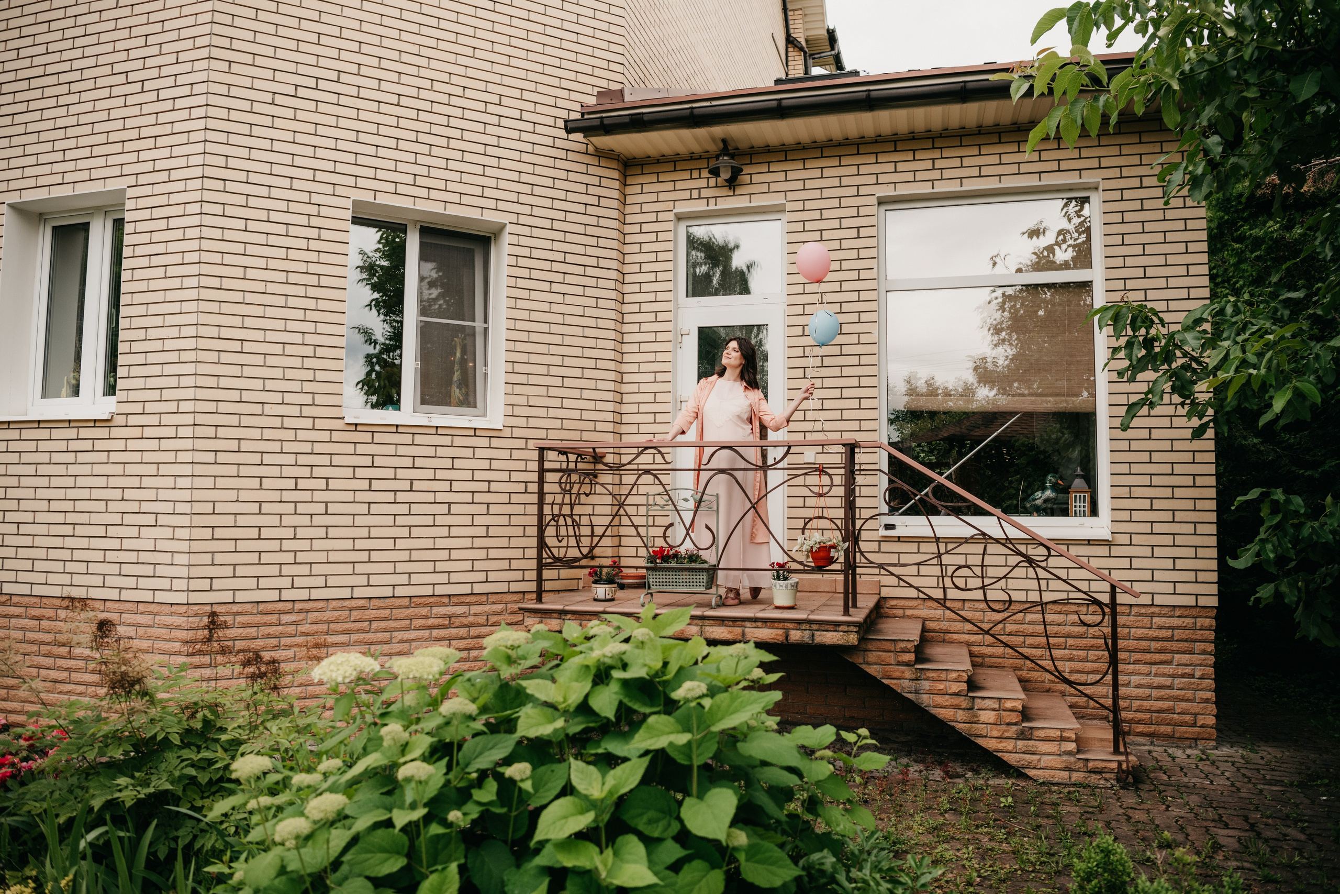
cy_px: 447
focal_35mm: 25
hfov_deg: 72.6
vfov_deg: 52.2
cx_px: 670
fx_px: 913
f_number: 3.5
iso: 250
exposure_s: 1/400
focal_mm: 24
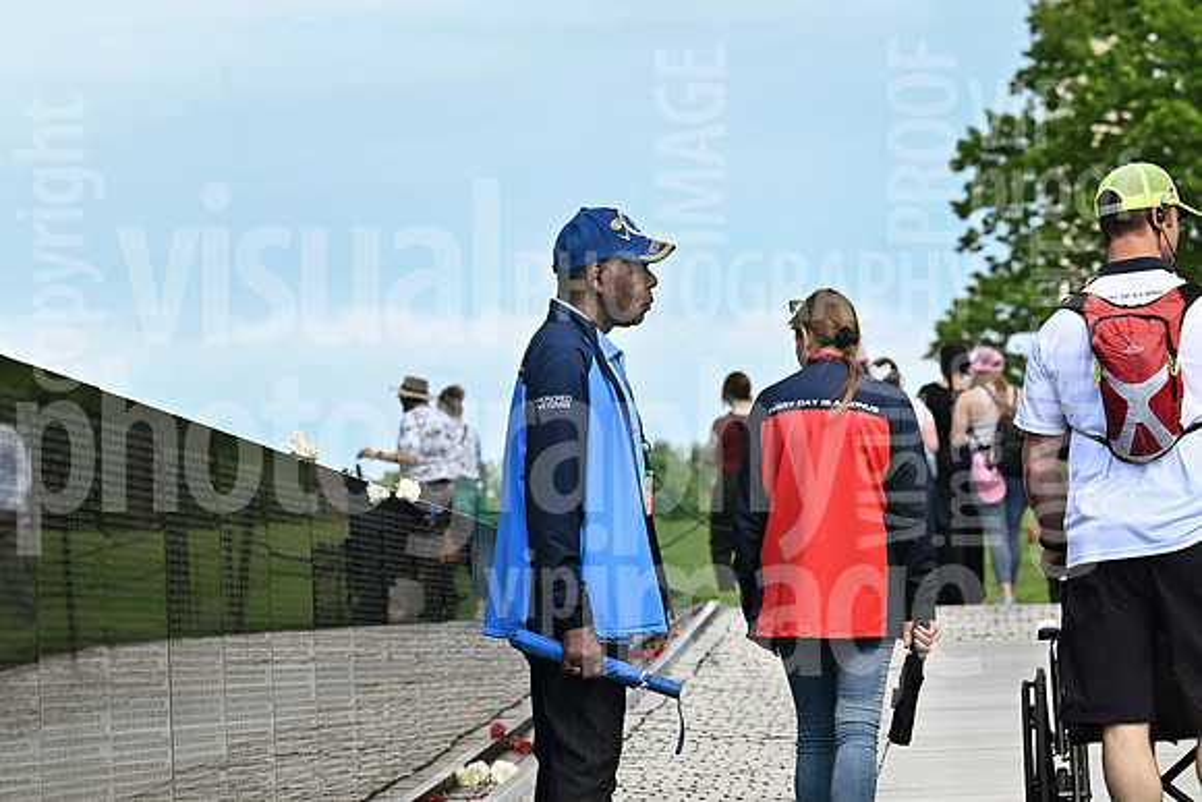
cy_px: 401
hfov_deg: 9.8
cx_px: 601
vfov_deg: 6.5
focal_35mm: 210
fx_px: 7013
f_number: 8
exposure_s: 1/400
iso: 280
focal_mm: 140
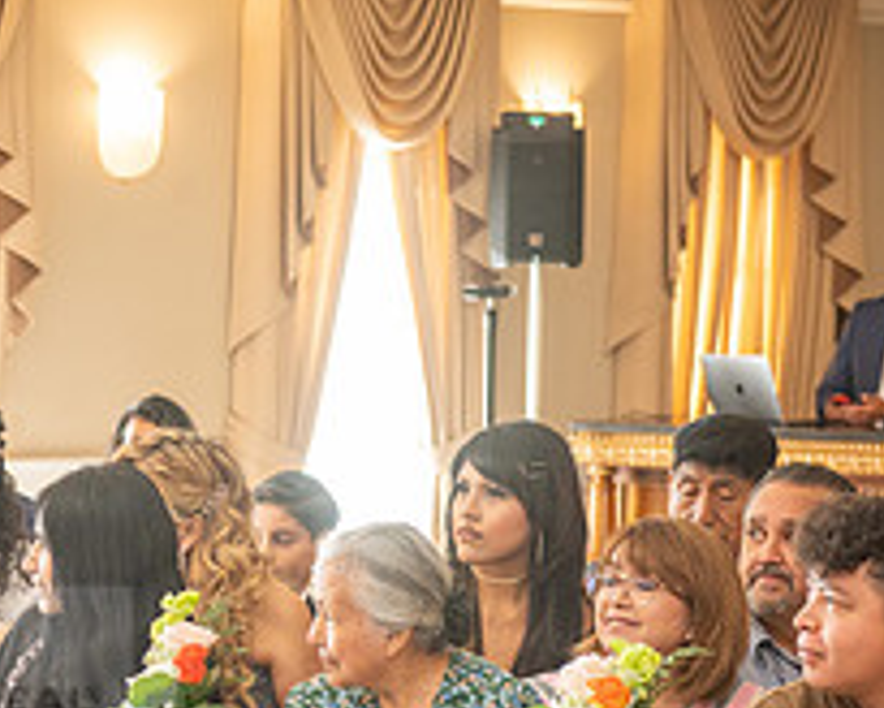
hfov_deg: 10.2
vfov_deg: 8.3
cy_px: 689
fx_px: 4866
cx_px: -233
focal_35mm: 186
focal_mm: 70
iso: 1250
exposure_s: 1/200
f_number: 4.5
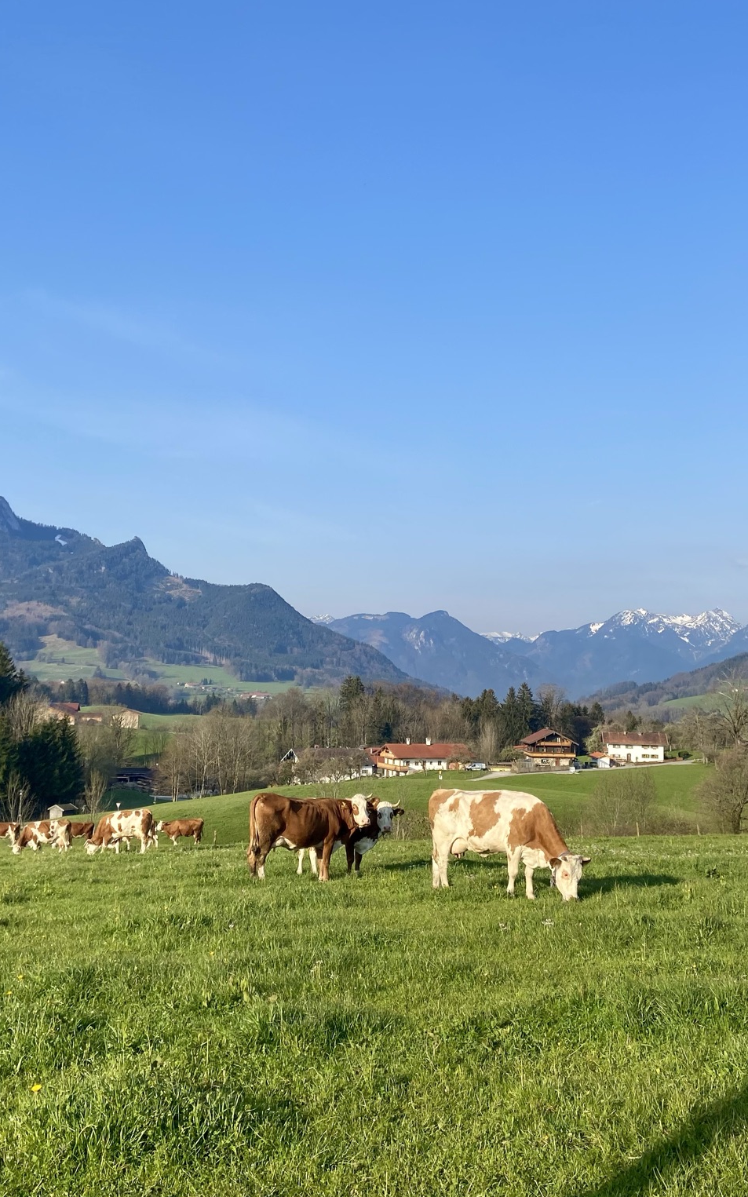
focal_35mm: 37
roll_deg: -1.5
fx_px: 1207
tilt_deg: +4.3
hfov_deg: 34.4
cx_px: 385
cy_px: 600
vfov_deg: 52.8
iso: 32
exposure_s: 1/1961
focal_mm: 4.25
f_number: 1.8
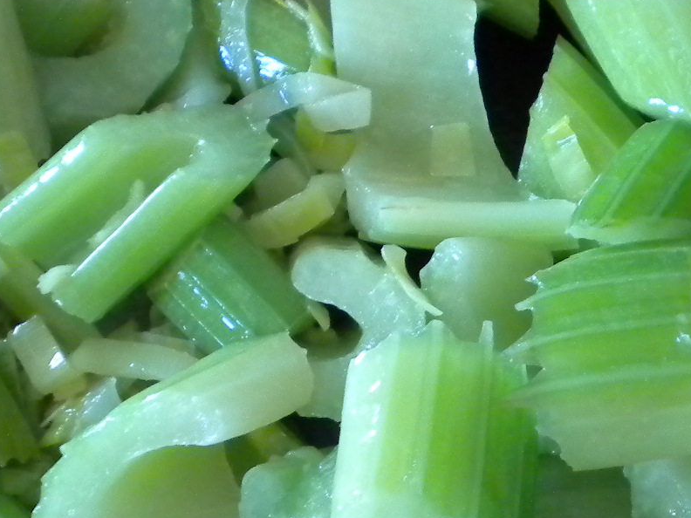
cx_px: 511
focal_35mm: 106
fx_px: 2116
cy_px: 409
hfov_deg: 18.4
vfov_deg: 13.9
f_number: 3.5
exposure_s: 1/28
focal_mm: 7.4
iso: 400
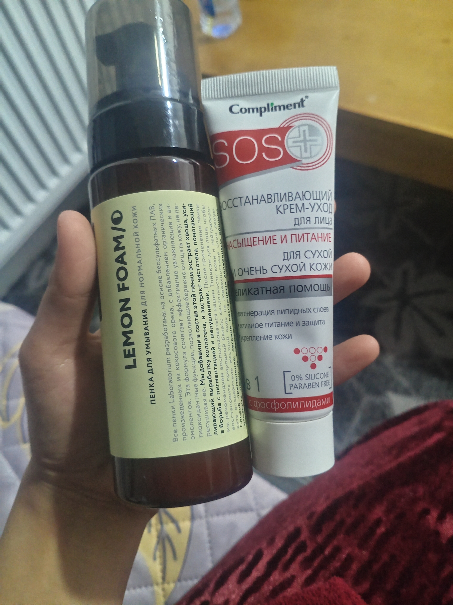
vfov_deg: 65.3
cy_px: 302
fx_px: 472
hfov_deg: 51.3
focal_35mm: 27
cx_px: 226
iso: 837
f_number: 1.8
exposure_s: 1/20
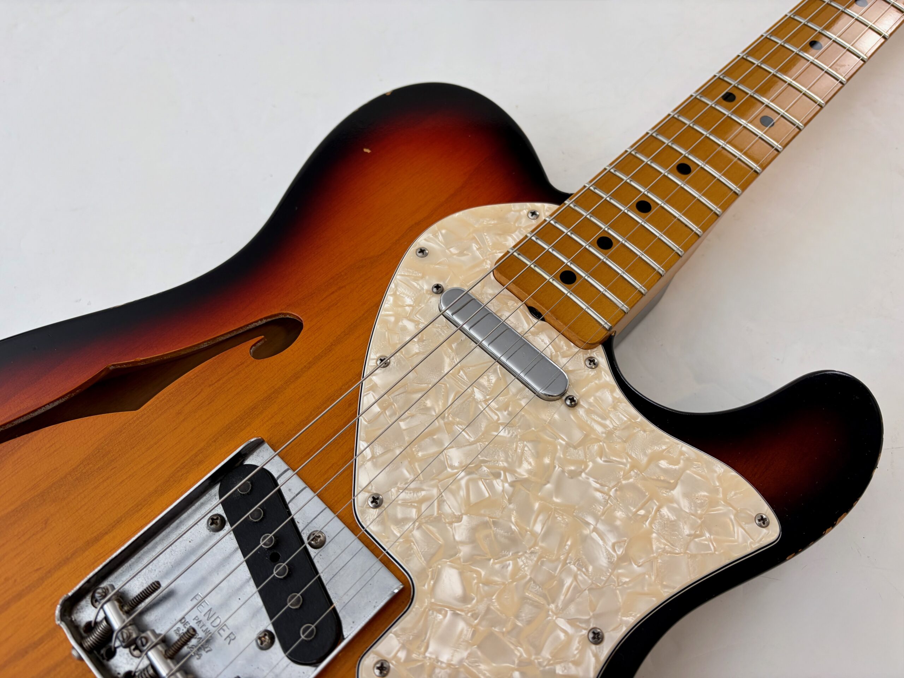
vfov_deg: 53.1
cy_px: 339
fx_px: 679
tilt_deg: -54.5
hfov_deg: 67.3
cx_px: 452
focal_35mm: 26
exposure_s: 1/100
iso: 40
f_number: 1.6
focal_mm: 5.96
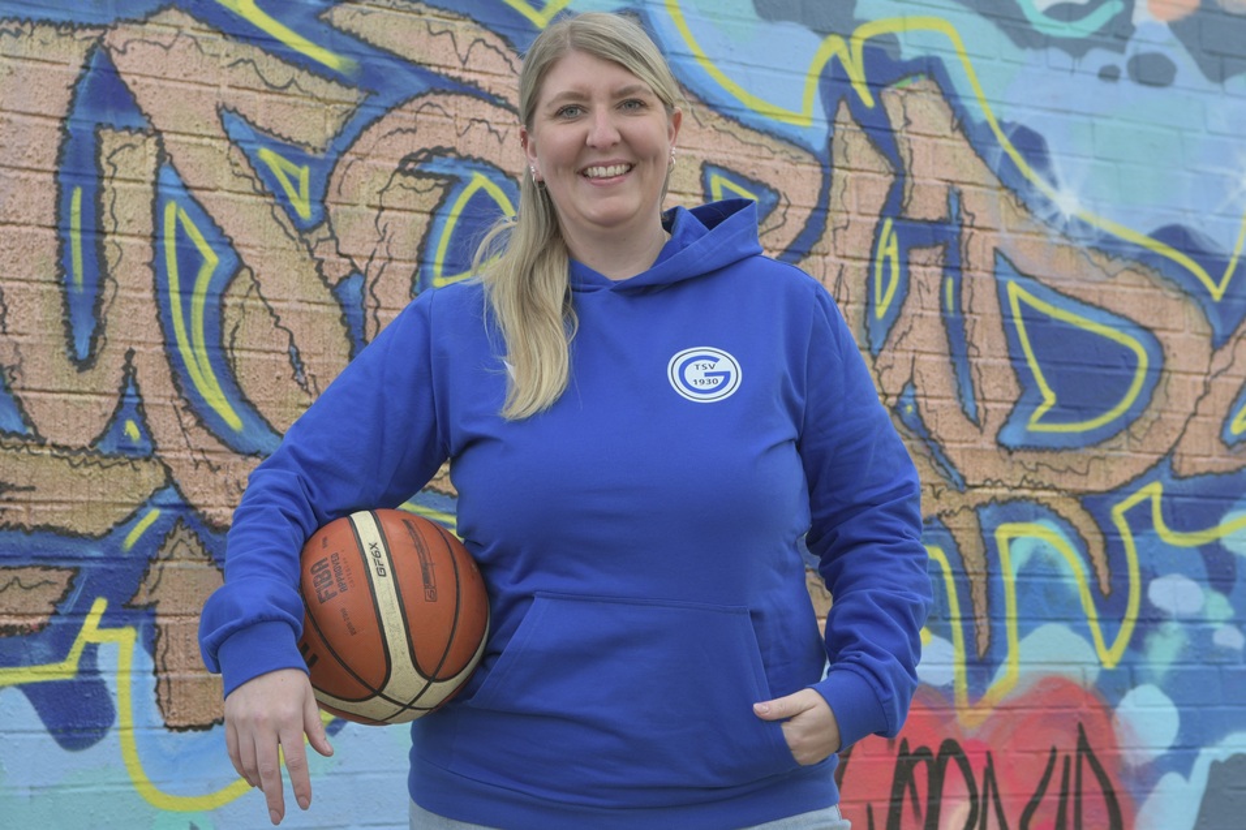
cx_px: 623
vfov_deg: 20.6
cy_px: 415
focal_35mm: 66
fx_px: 2284
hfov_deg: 30.5
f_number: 5
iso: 100
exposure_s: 1/100
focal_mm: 44
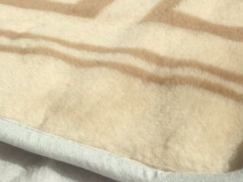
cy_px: -7
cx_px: 94
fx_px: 519
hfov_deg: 26.3
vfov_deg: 19.2
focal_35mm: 74
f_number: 2.4
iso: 50
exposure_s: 1/2088
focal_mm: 4.13
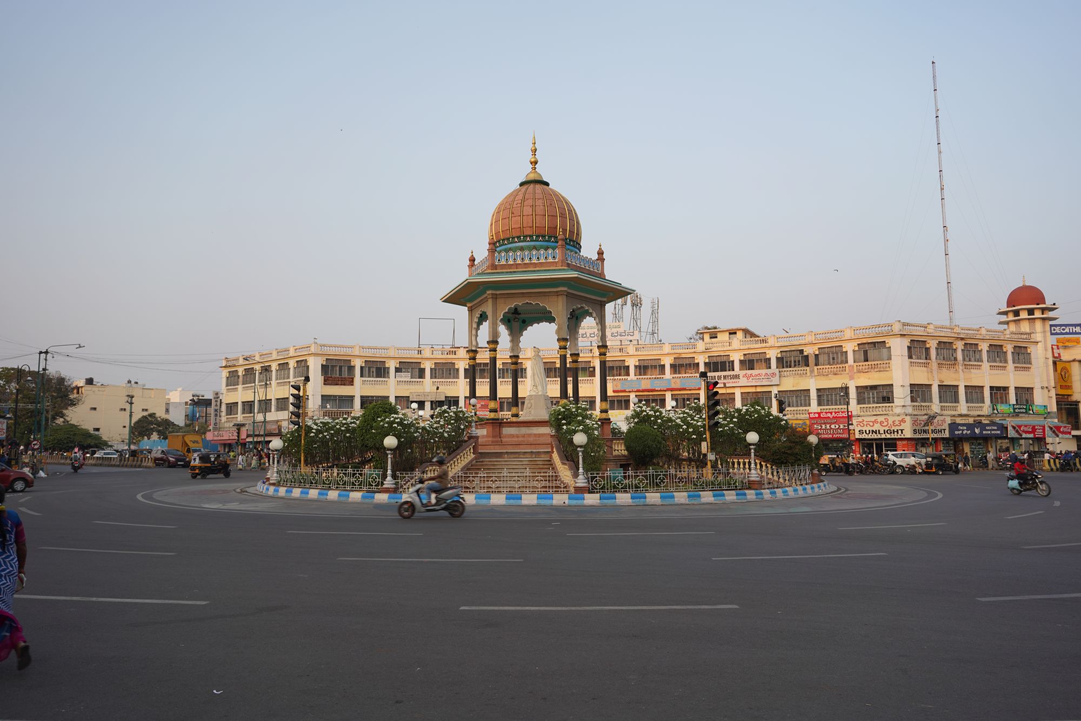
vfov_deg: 53.1
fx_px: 721
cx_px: 540
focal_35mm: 24
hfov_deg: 73.7
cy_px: 360
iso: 100
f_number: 5.6
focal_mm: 24
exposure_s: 1/100
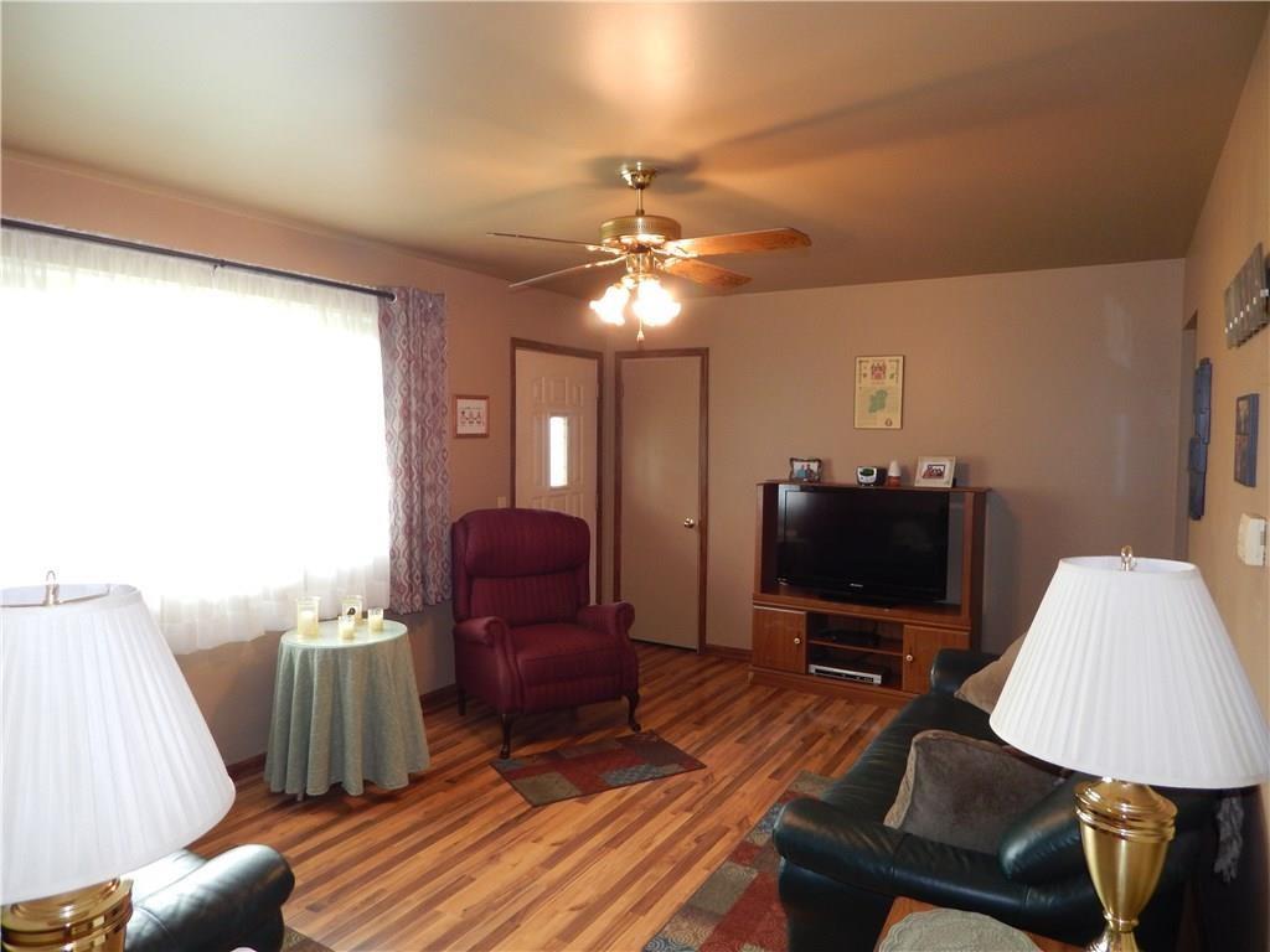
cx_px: 635
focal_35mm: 23
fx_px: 844
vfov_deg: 58.9
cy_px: 476
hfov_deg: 73.9
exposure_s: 1/30
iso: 200
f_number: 3
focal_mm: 4
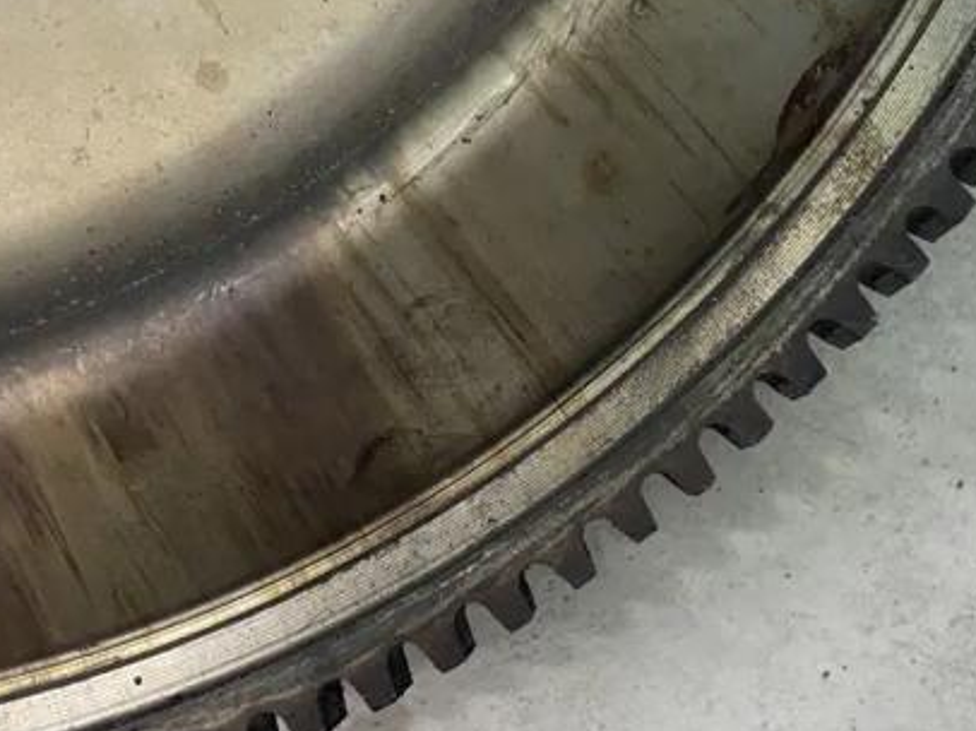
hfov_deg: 45.5
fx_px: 1155
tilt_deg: -86.2
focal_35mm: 41
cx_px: 587
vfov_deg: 35.0
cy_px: 435
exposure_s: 1/50
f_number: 1.6
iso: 125
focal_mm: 4.2
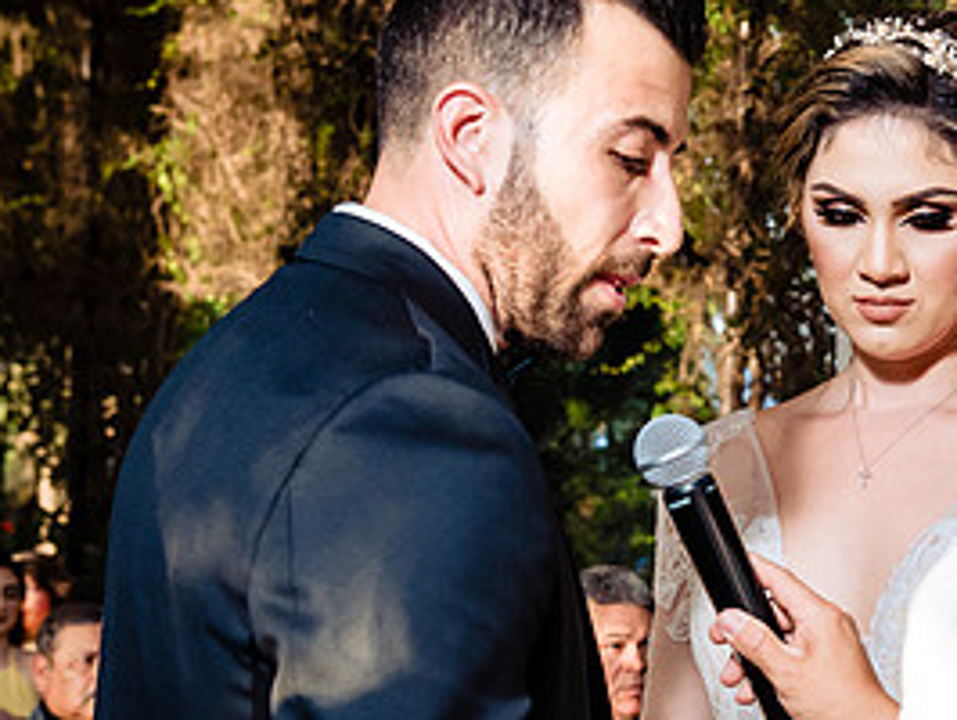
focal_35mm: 109
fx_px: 3016
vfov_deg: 13.6
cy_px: 448
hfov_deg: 17.8
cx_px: 849
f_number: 5.6
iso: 800
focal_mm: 52
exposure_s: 1/200
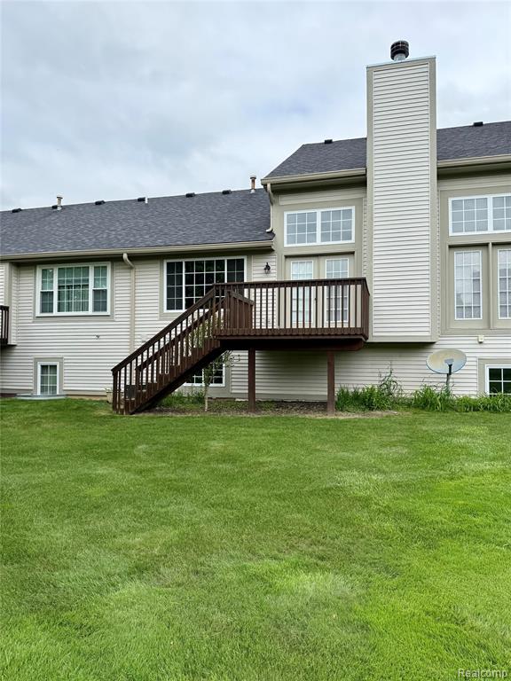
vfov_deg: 71.6
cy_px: 340
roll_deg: -0.5
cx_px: 256
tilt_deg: +2.3
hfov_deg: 56.8
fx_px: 472
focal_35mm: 24
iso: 80
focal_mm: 6.76
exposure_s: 1/3021
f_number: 1.78
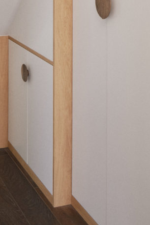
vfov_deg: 25.1
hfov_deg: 18.3
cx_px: 12
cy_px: -41
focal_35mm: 73
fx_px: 457
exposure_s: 1
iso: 200
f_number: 10
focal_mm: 19.4
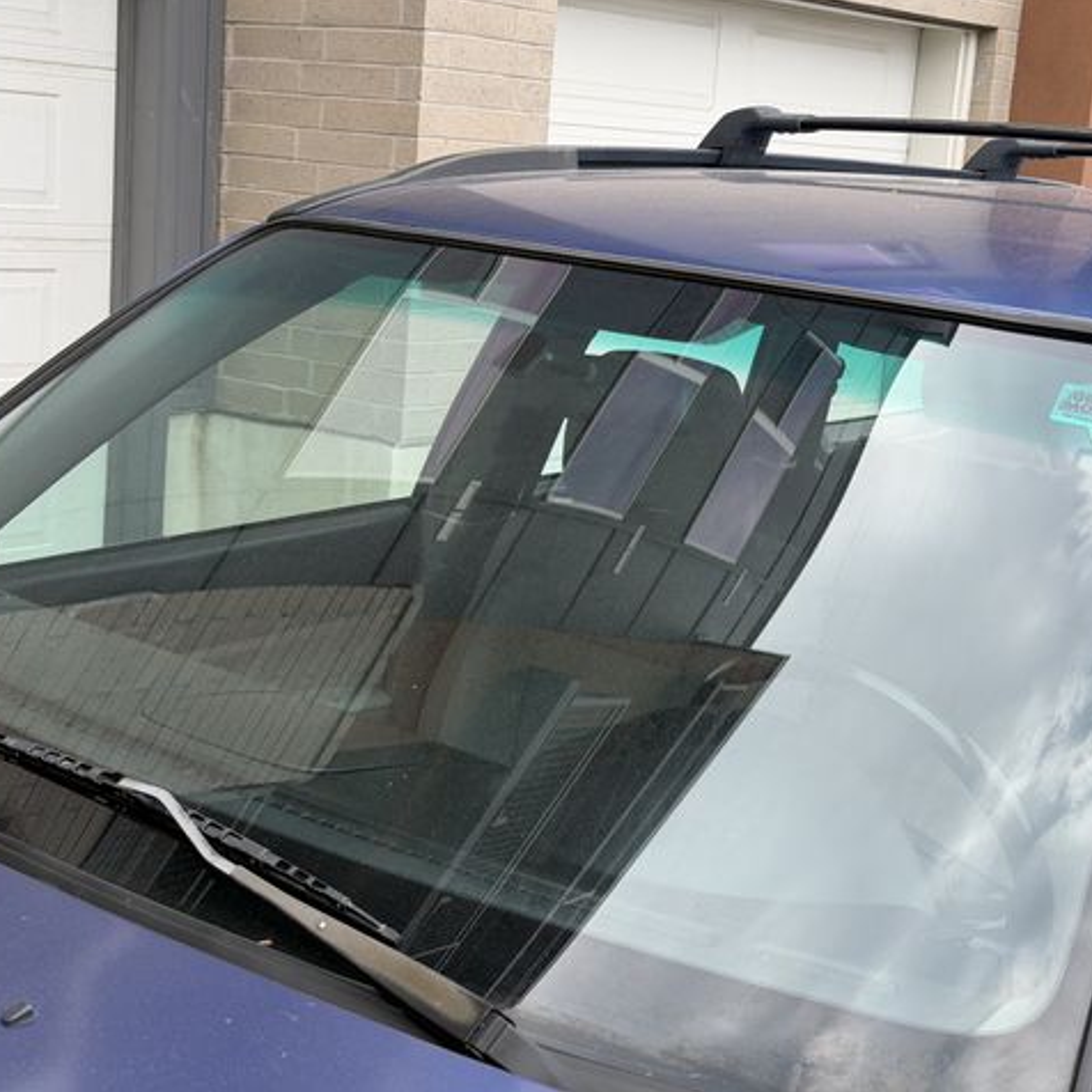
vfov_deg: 30.0
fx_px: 2034
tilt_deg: -9.2
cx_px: 521
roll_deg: -3.9
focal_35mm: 57
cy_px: 544
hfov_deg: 30.0
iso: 64
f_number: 1.78
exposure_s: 1/895
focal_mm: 6.76
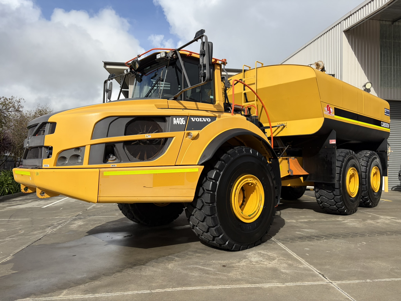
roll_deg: -1.8
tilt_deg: +3.4
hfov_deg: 67.3
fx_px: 301
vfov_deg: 53.1
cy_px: 150
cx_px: 200
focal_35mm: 26
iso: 50
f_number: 1.6
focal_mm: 5.96
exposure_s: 1/4329
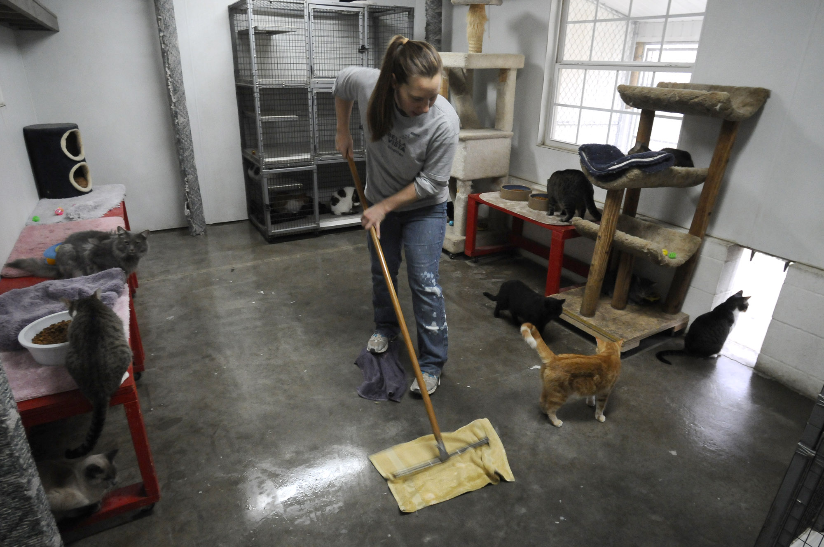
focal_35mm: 21
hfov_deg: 81.3
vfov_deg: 59.4
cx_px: 412
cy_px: 274
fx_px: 480
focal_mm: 14
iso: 1600
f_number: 4
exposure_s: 1/40
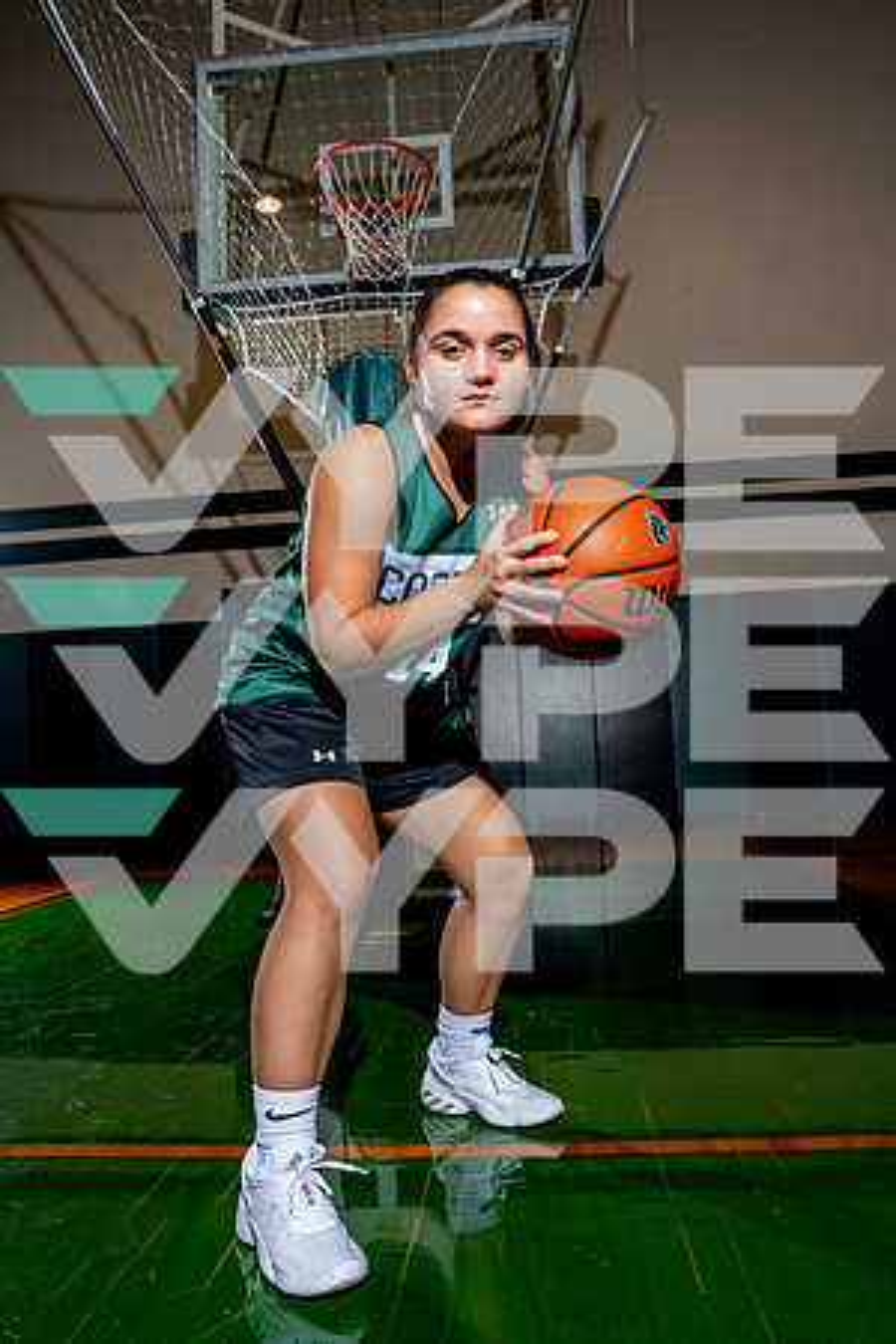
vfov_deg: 69.4
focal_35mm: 26
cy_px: 672
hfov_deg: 49.6
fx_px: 971
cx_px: 448
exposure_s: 1/125
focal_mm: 26
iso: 100
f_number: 6.3
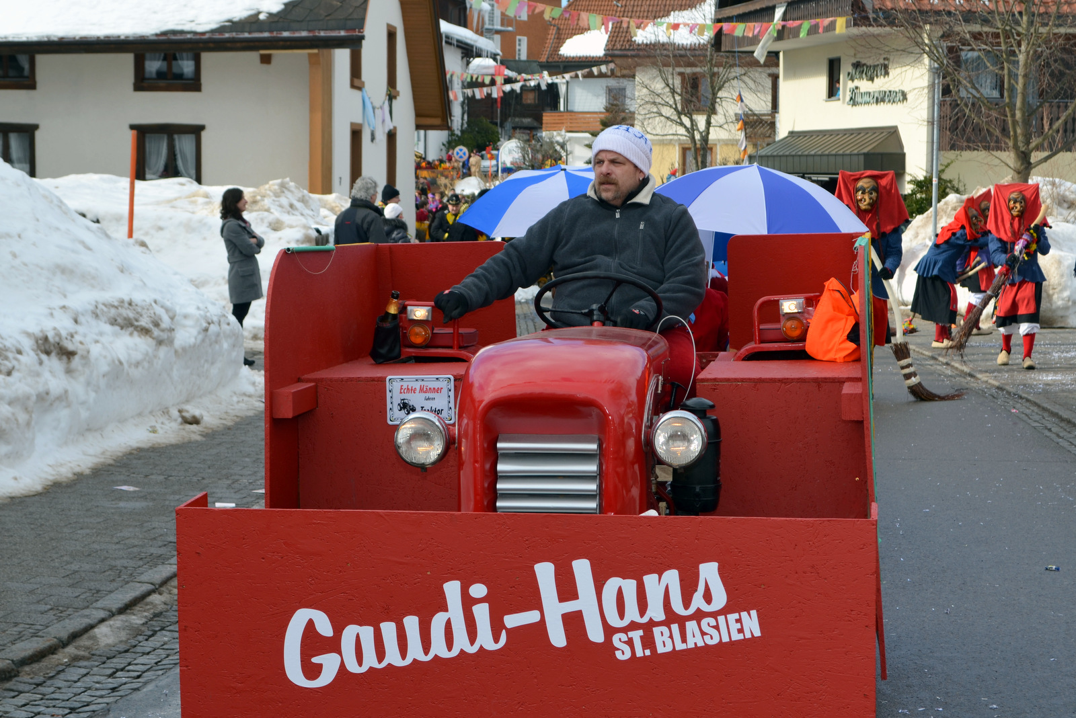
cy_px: 359
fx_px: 2153
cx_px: 538
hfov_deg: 28.1
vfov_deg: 18.9
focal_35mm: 72
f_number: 10
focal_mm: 48
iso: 100
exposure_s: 1/200
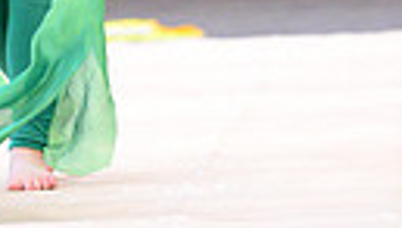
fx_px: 6021
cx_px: 120
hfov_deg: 3.8
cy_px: -337
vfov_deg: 2.2
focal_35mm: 564
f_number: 2.8
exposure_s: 1/320
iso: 8000
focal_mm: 155
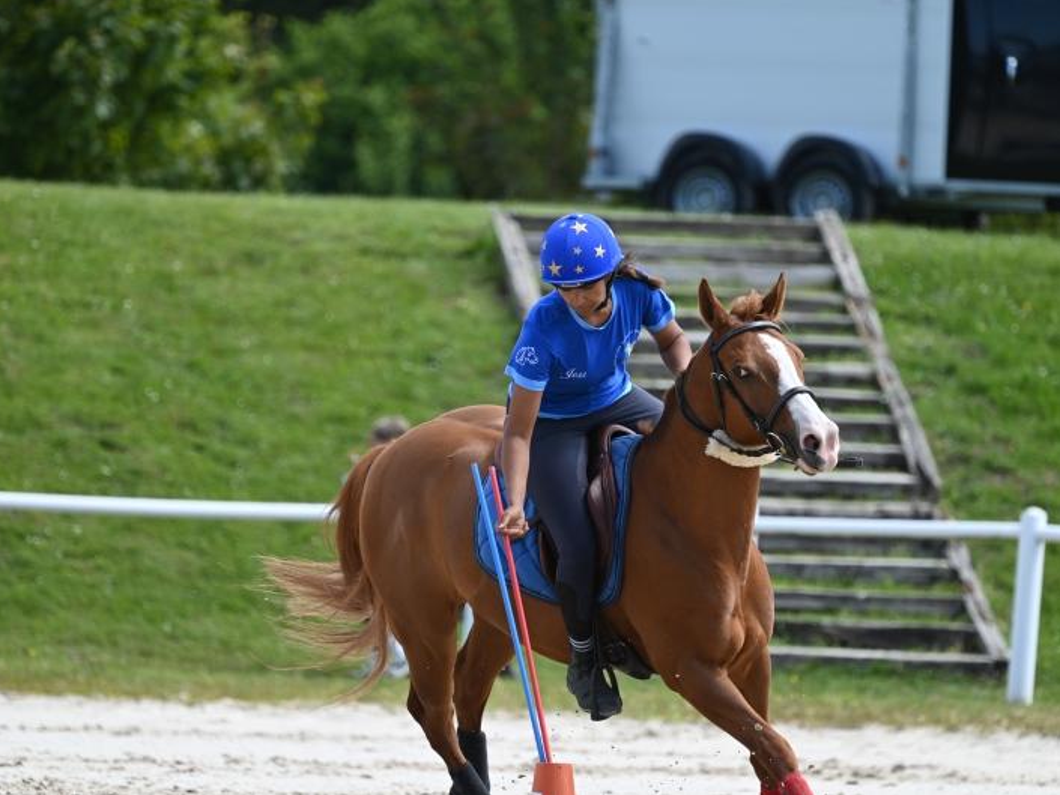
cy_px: 397
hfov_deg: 4.5
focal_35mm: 436
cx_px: 564
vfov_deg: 3.4
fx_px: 13353
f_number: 5.6
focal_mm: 400
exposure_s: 1/1250
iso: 640
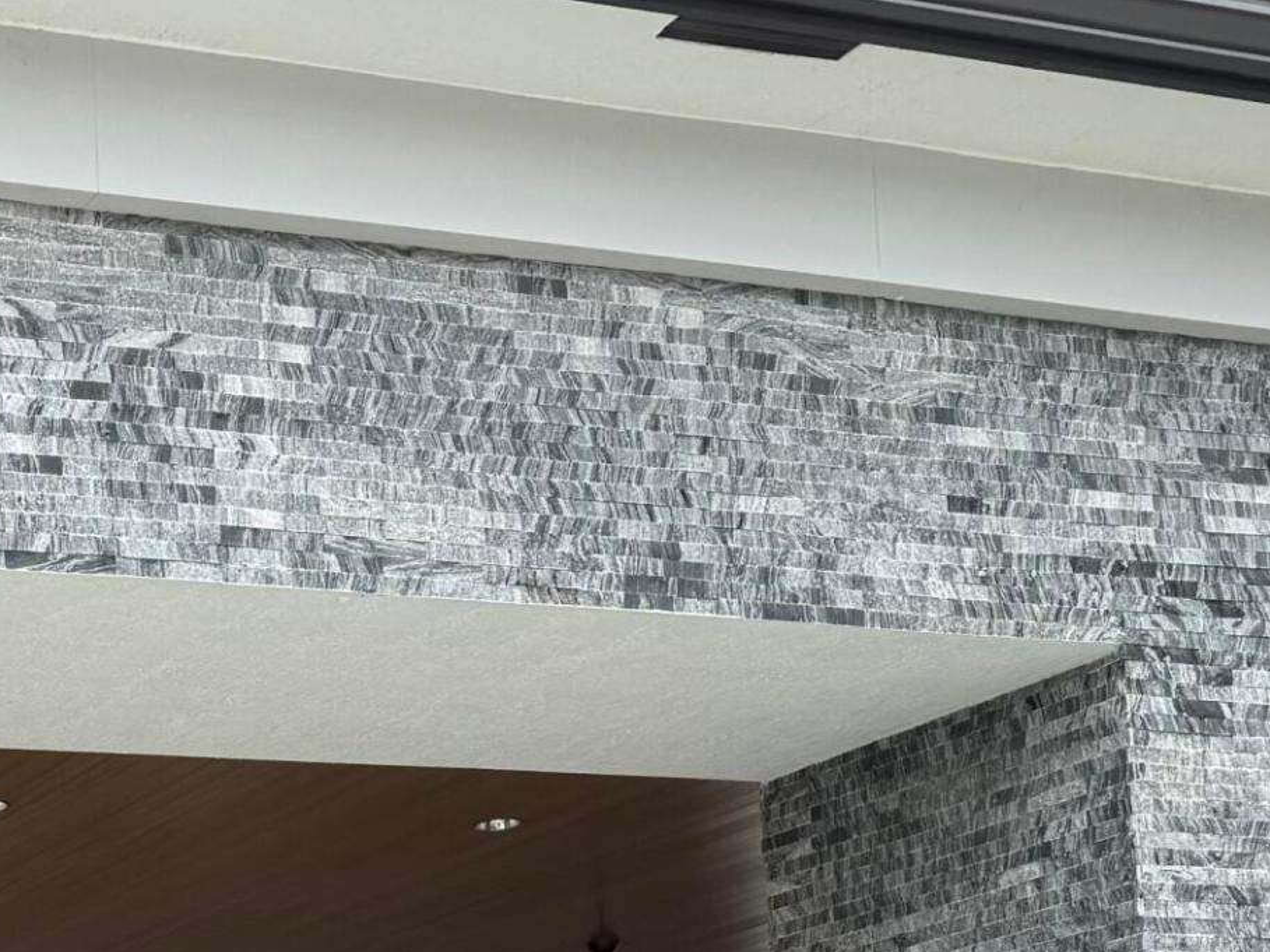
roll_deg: +1.6
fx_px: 2789
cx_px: -437
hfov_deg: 22.6
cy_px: 1372
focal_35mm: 76
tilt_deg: +3.8
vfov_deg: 17.6
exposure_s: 1/868
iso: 80
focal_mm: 6.76
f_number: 1.78
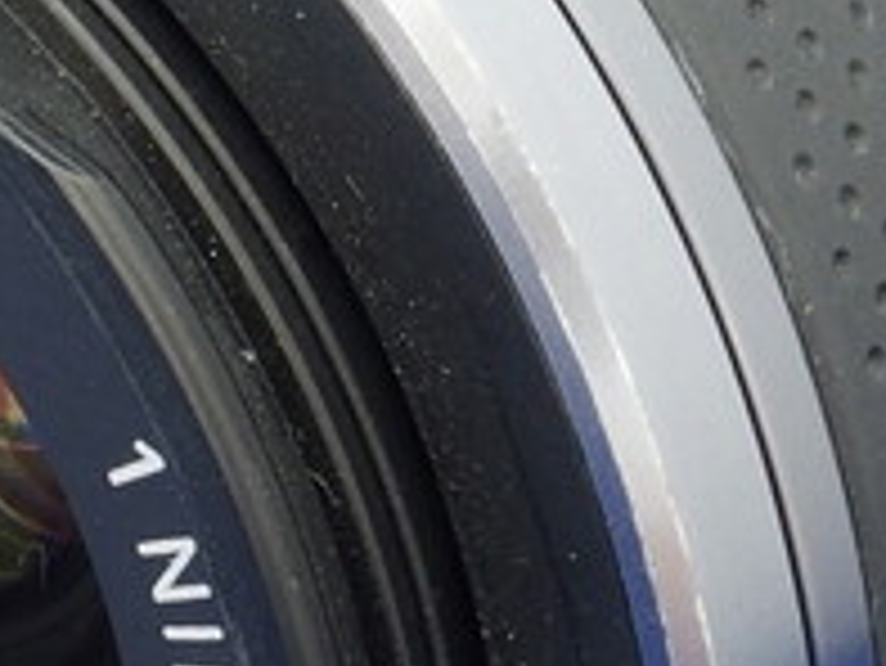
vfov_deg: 4.9
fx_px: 7811
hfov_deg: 6.5
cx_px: 310
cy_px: 432
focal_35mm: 305
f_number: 8
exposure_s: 1.6
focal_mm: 10.8
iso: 100
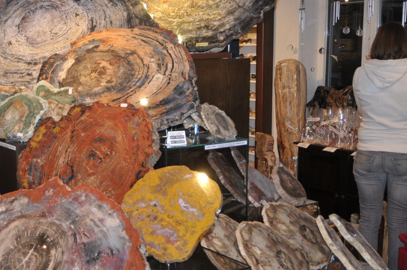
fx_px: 576
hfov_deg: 37.4
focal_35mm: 51
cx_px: 78
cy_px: 127
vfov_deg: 26.4
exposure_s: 1/60
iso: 400
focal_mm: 20
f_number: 4
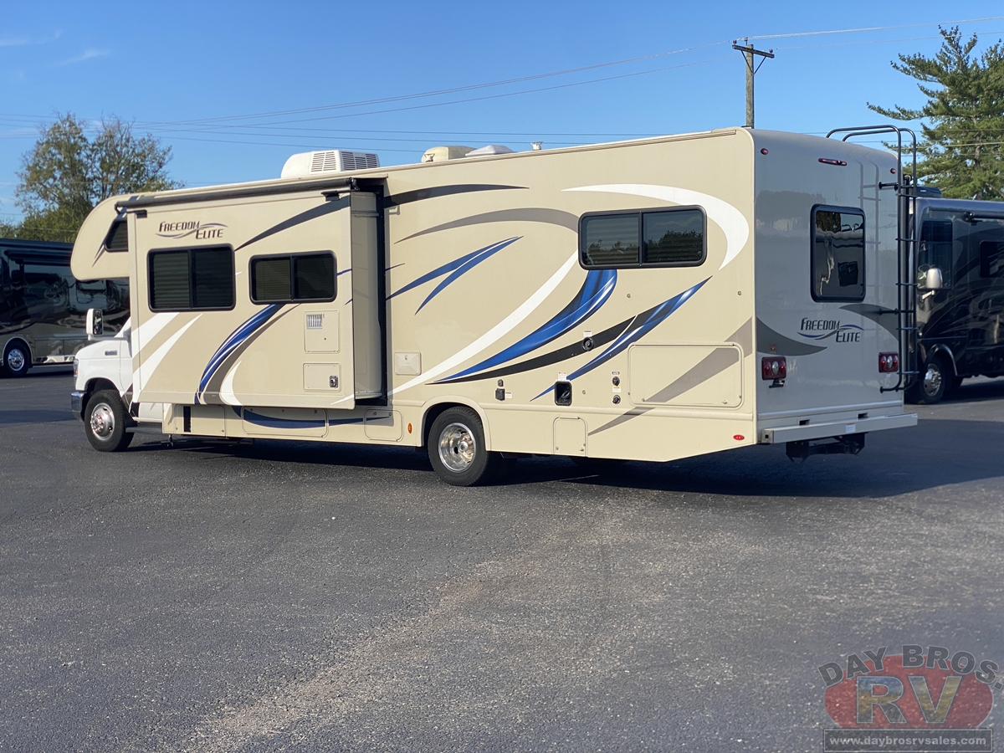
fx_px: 1508
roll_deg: +0.8
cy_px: 376
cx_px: 502
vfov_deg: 28.0
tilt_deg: -2.1
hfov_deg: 36.8
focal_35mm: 52
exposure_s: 1/959
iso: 20
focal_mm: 6
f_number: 2
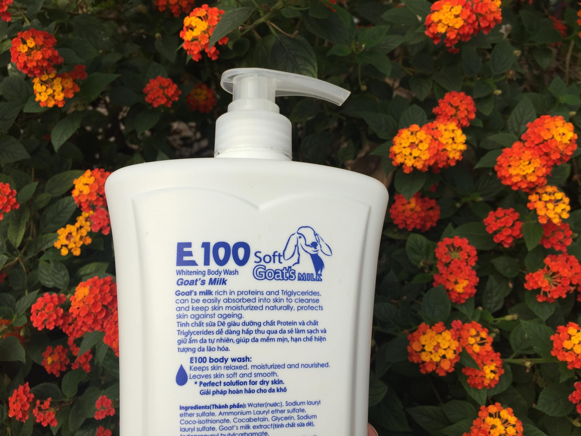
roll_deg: -4.8
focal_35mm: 29
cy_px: 218
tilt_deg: -19.1
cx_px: 290
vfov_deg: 48.2
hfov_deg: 61.7
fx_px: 487
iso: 32
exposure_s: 1/1799
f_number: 2.2
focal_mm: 4.15
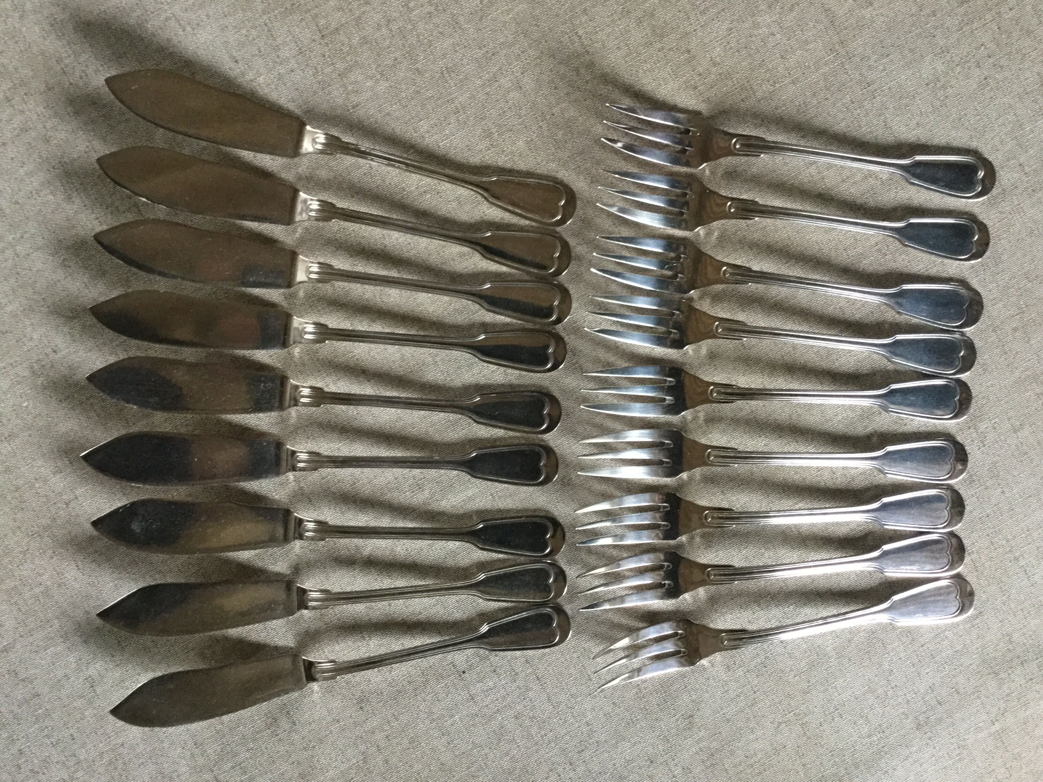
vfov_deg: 45.4
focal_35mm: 31
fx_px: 934
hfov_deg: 58.4
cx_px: 522
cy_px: 391
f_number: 2.4
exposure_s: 1/20
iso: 200
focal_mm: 3.3
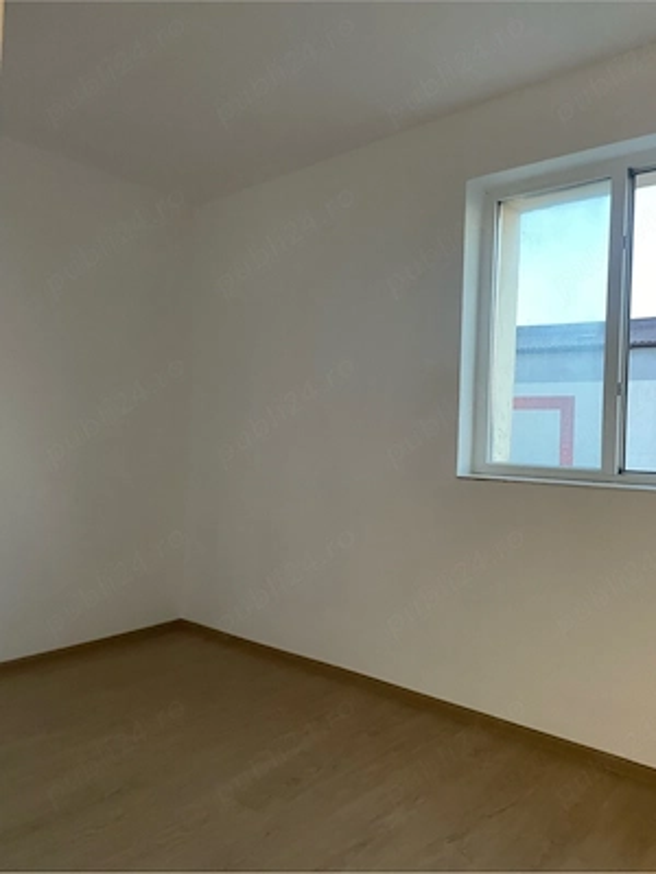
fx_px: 657
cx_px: 328
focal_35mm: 26
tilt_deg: +1.1
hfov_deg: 53.1
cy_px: 437
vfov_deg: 67.3
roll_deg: -0.9
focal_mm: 4.2
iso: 400
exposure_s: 1/50
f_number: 1.6
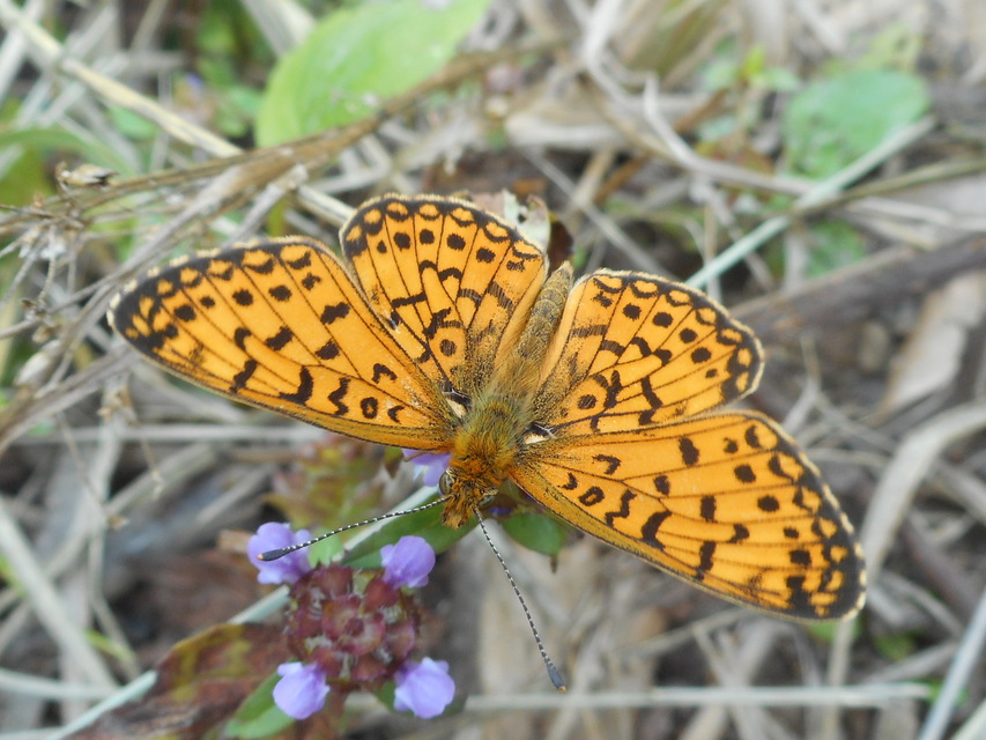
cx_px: 493
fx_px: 969
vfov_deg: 41.8
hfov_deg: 54.0
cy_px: 370
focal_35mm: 34
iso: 80
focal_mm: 6
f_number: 4.2
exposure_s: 1/80
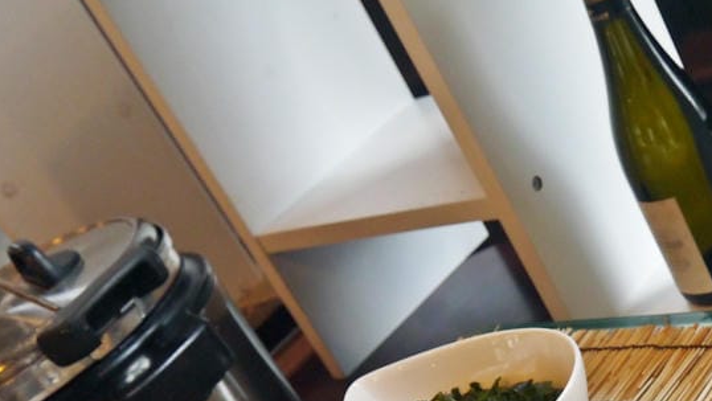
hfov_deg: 30.3
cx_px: 556
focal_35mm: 68
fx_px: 1284
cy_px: 521
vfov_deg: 16.7
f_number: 3.5
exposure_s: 1/125
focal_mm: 14
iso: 400
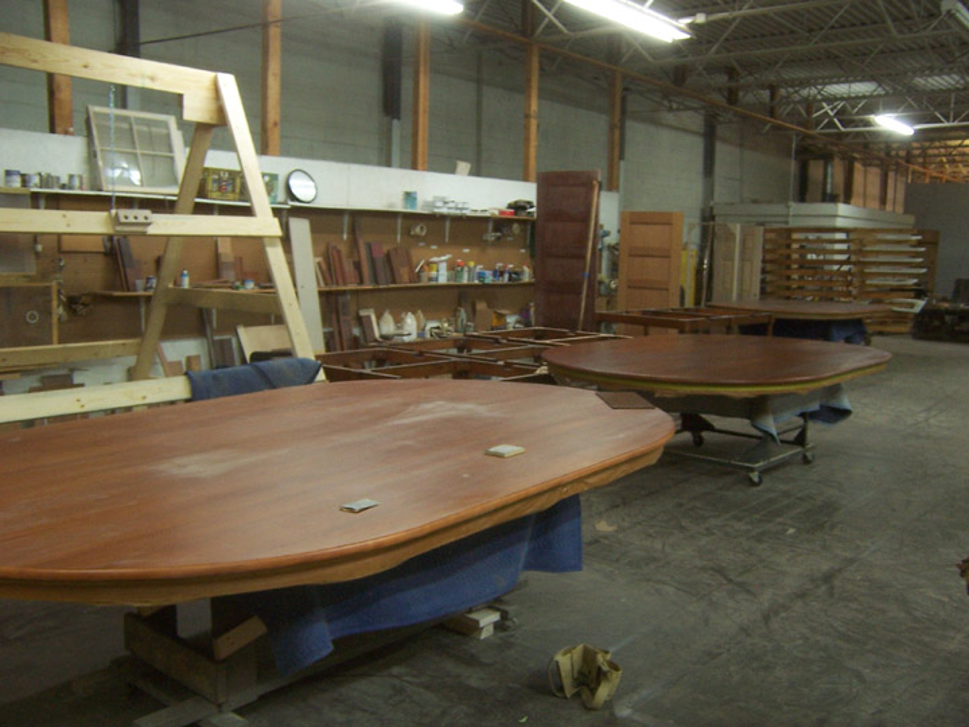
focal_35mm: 33
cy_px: 364
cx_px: 484
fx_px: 924
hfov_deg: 55.4
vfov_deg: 42.9
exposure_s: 1/8
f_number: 3.4
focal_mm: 5.5
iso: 140
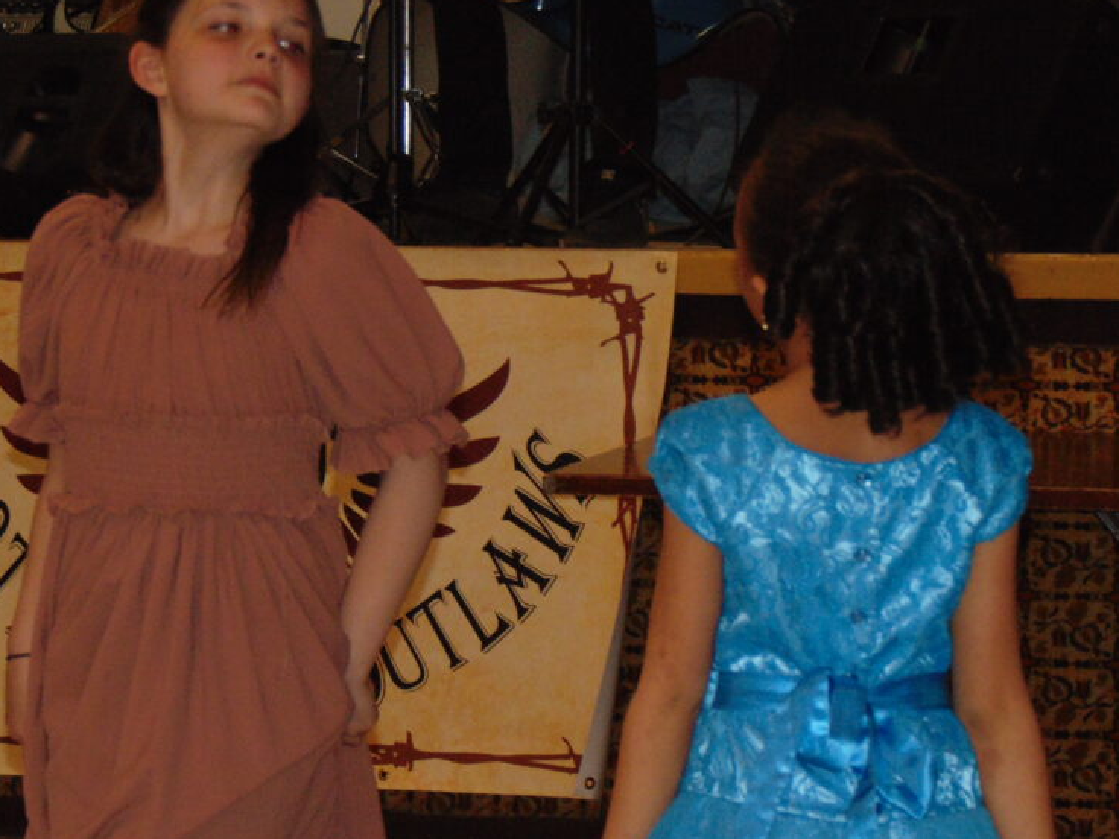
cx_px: 564
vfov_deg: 8.4
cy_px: 339
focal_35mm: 176
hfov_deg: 11.2
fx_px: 5689
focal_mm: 19.4
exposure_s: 1/60
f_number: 3.9
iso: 250
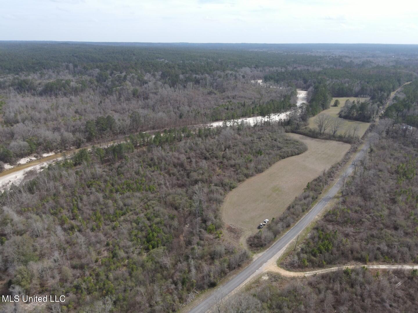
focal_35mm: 24
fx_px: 290
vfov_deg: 56.8
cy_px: 156
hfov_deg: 71.6
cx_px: 209
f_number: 2.8
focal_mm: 4.5
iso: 100
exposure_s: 1/500
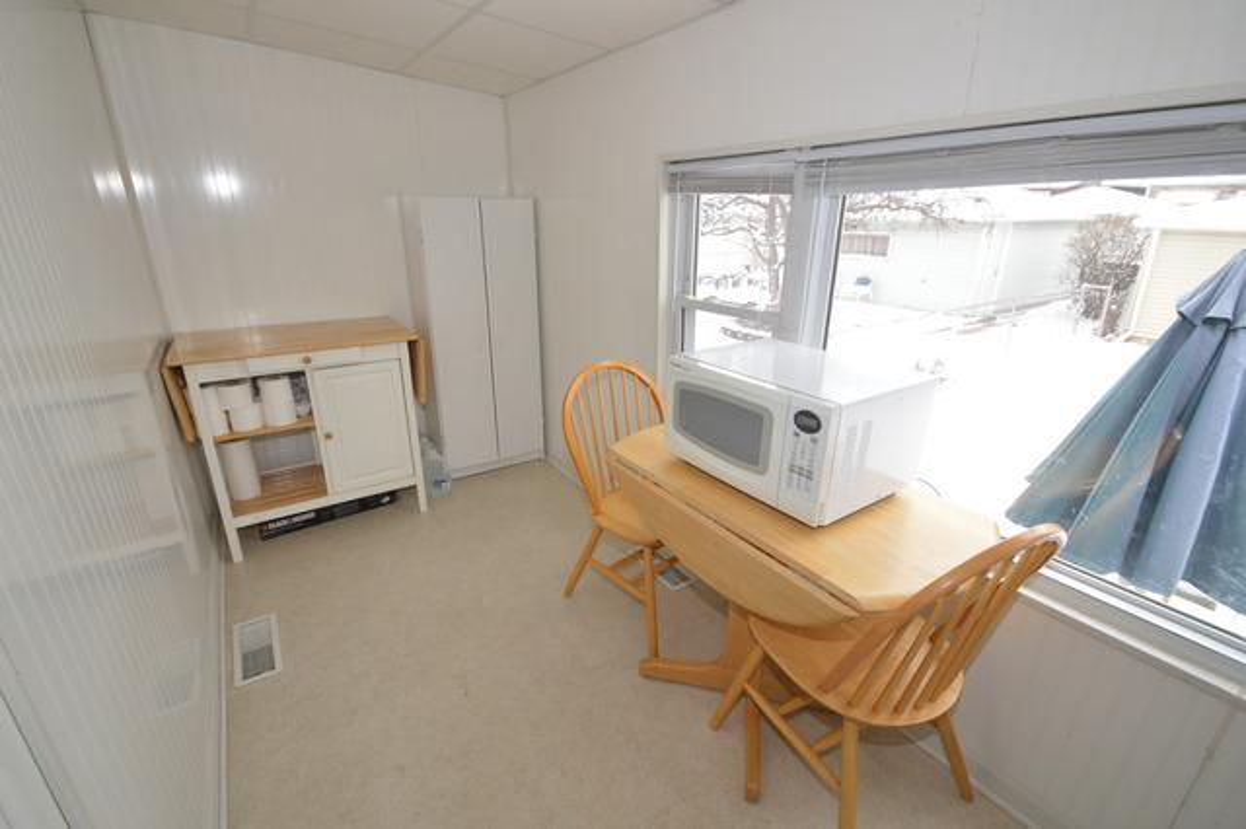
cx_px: 623
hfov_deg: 100.4
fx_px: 519
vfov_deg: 77.3
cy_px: 414
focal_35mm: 15
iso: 360
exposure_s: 1/125
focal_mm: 10
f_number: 5.6
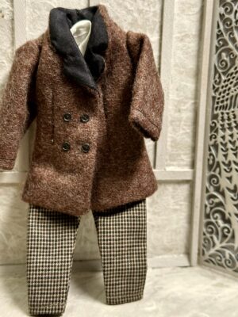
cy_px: 158
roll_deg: +0.0
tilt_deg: -14.8
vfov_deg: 39.7
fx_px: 440
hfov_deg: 30.3
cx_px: 119
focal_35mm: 48
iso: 50
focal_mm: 6.86
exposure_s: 1/148
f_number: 1.78
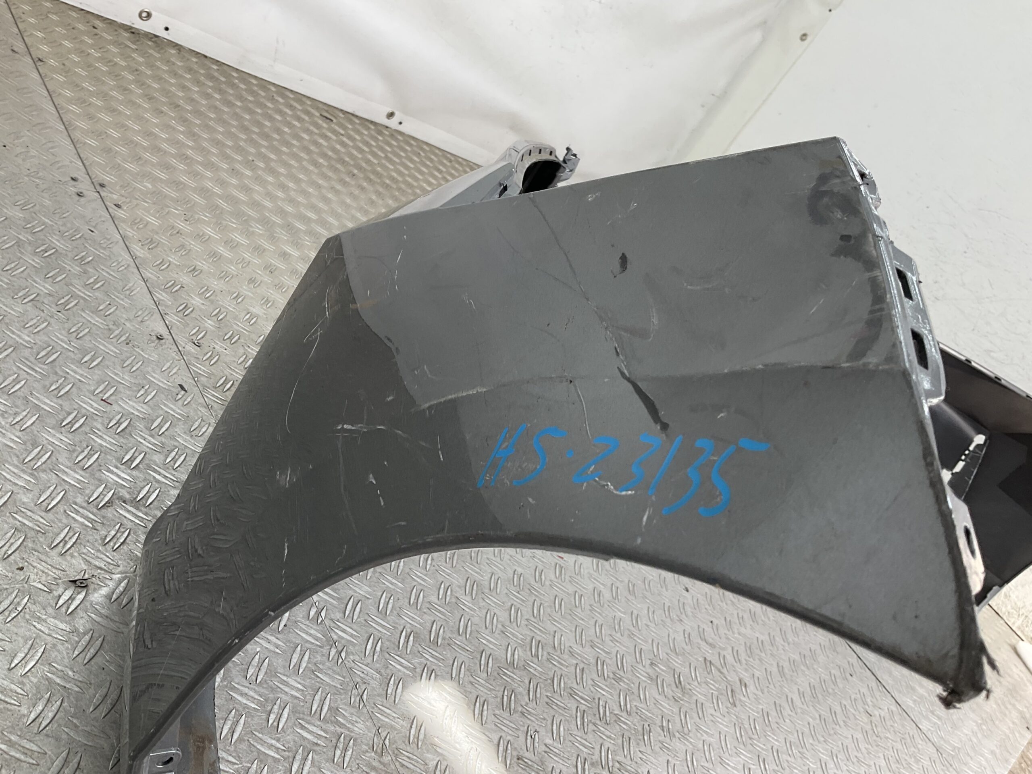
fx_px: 865
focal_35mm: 29
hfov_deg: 61.7
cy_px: 387
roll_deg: -39.6
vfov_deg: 48.2
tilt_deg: -24.4
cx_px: 516
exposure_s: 1/102
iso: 16
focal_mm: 3
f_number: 1.8
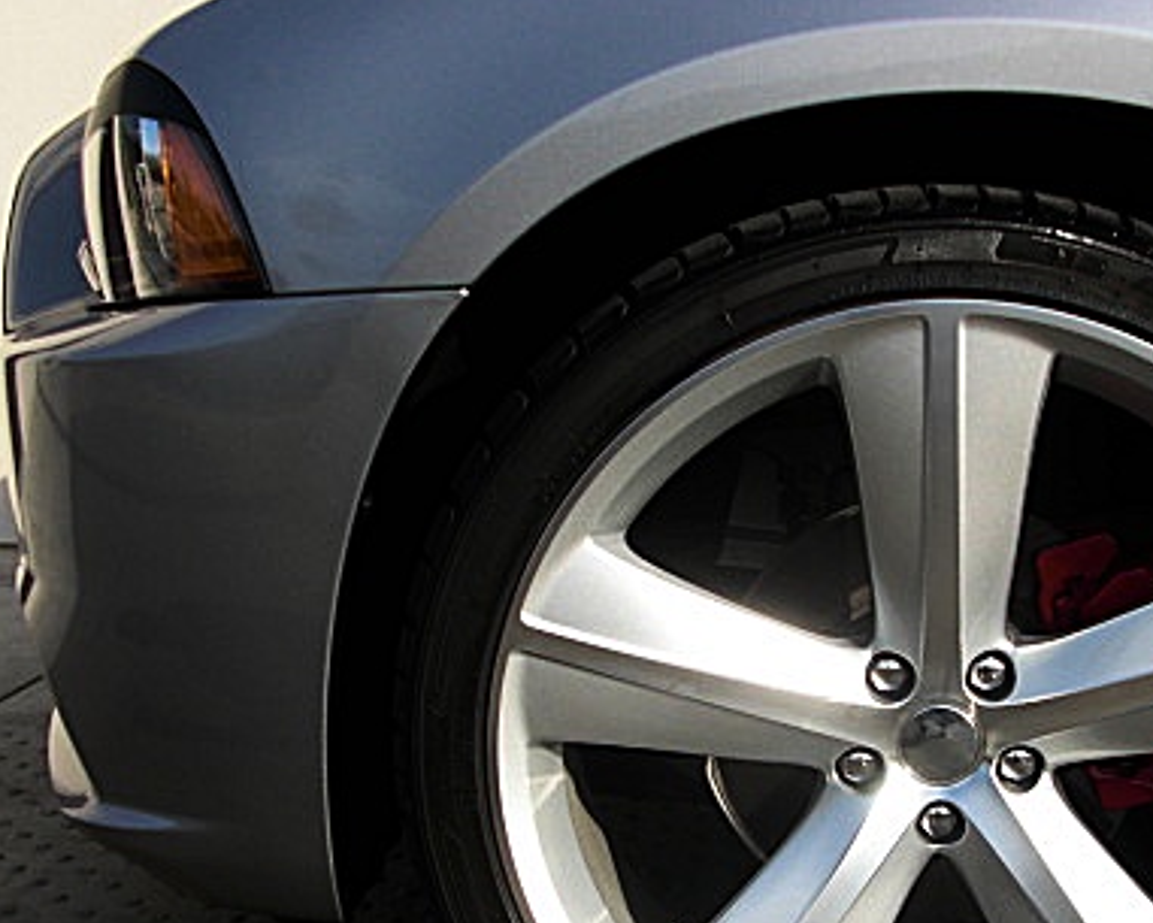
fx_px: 2014
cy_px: 620
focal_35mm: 59
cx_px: 763
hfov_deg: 31.7
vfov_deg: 25.7
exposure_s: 1/800
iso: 50
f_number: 2.8
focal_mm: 6.3
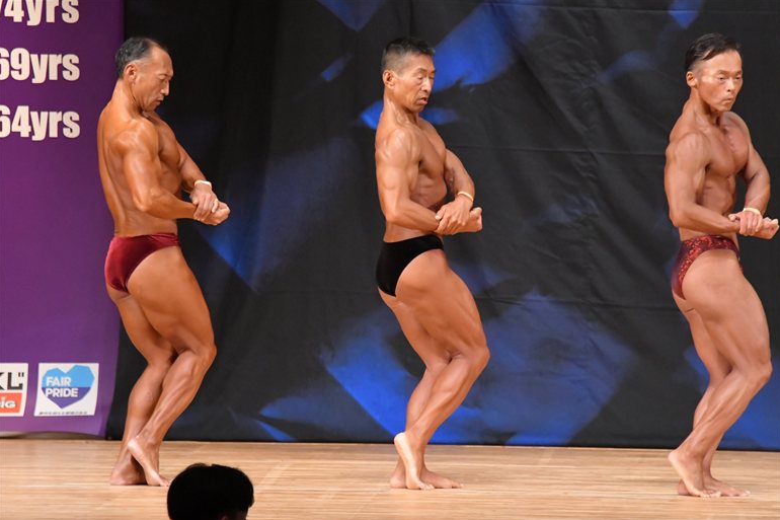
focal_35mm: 302
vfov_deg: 4.5
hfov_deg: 6.8
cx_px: 391
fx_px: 6542
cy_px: 261
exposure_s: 1/400
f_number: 5.6
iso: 7200
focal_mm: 200
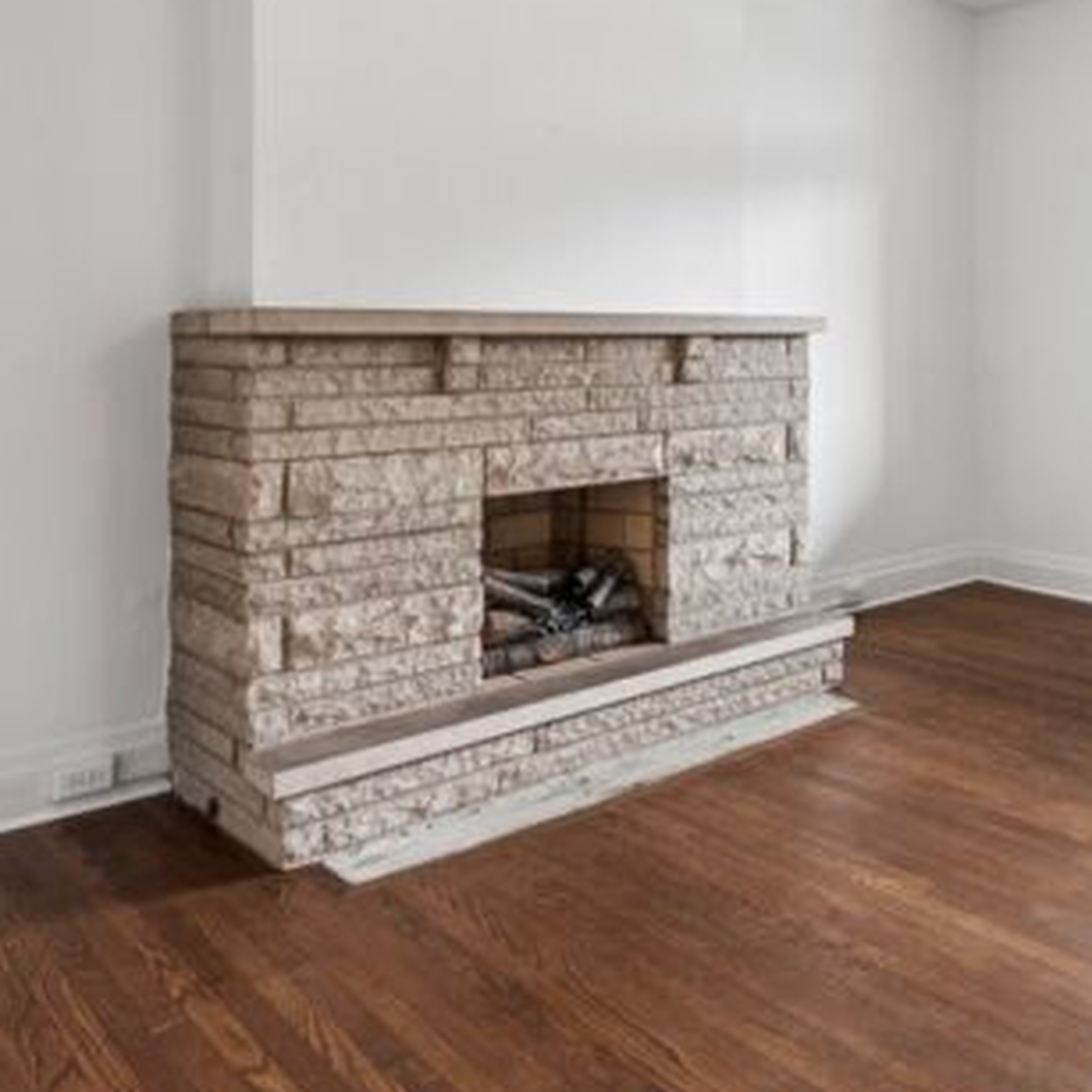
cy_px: 327
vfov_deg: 51.1
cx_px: 907
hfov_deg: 48.8
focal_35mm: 31
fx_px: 1106
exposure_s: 1/3.33
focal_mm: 14
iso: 50
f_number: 11
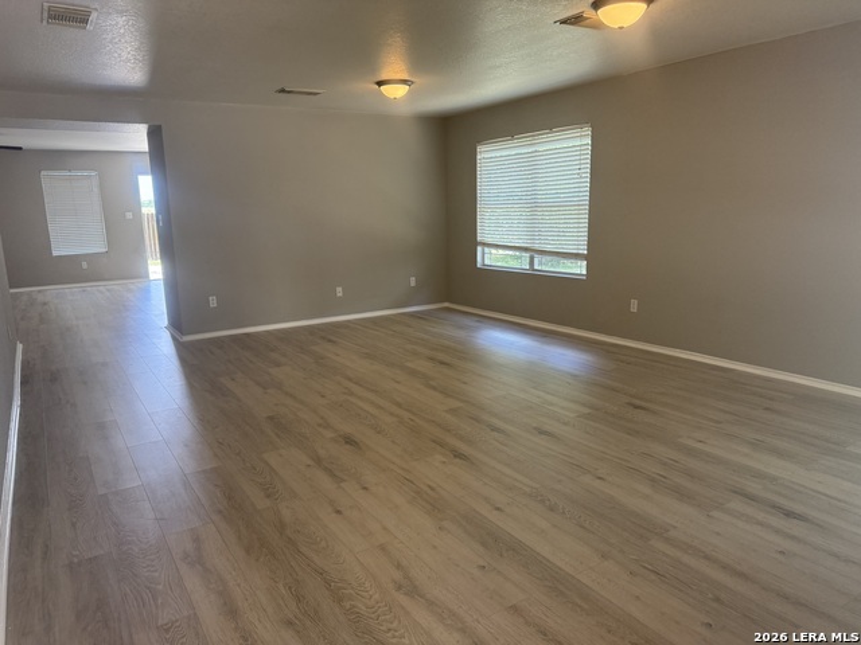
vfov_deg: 56.8
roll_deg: +2.2
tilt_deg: -8.9
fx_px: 597
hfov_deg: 71.6
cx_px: 430
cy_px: 322
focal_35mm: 24
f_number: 1.78
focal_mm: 6.76
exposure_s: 1/182
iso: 200
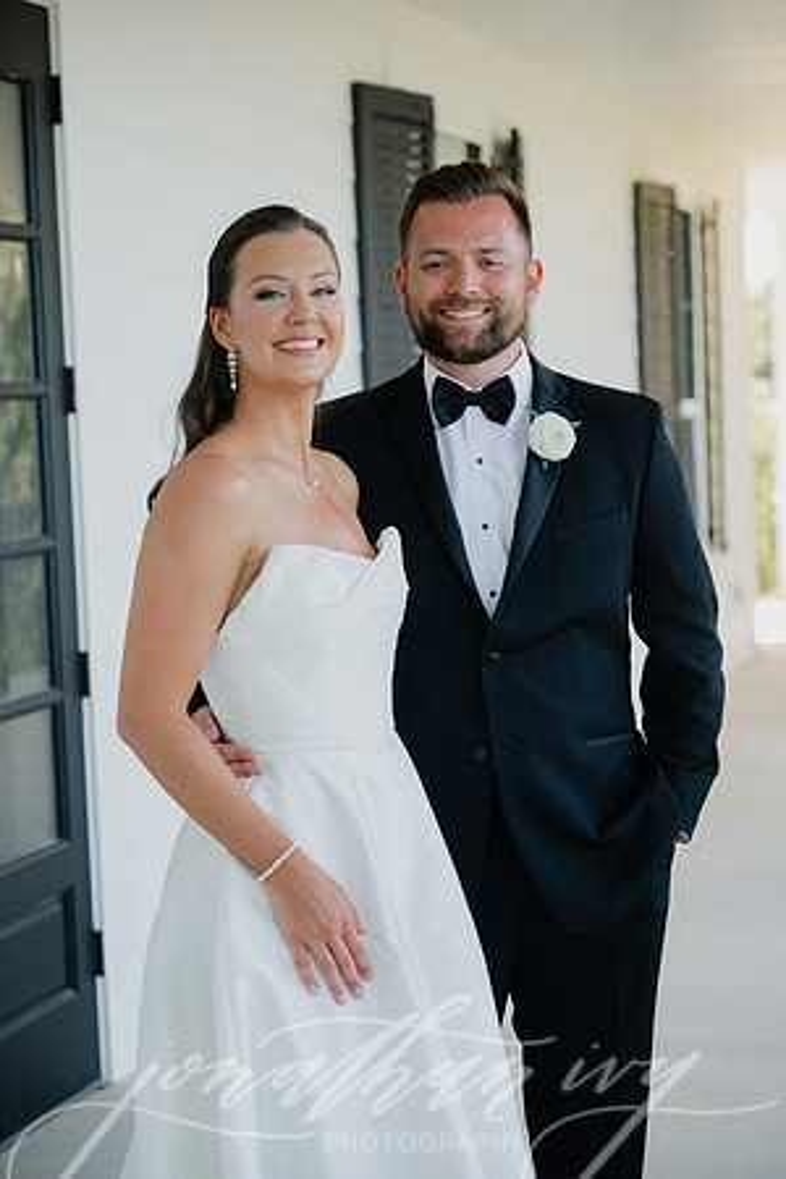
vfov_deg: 28.8
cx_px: 393
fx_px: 2292
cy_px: 590
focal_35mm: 70
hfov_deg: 19.5
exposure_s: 1/2000
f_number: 2.8
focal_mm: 70
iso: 1600
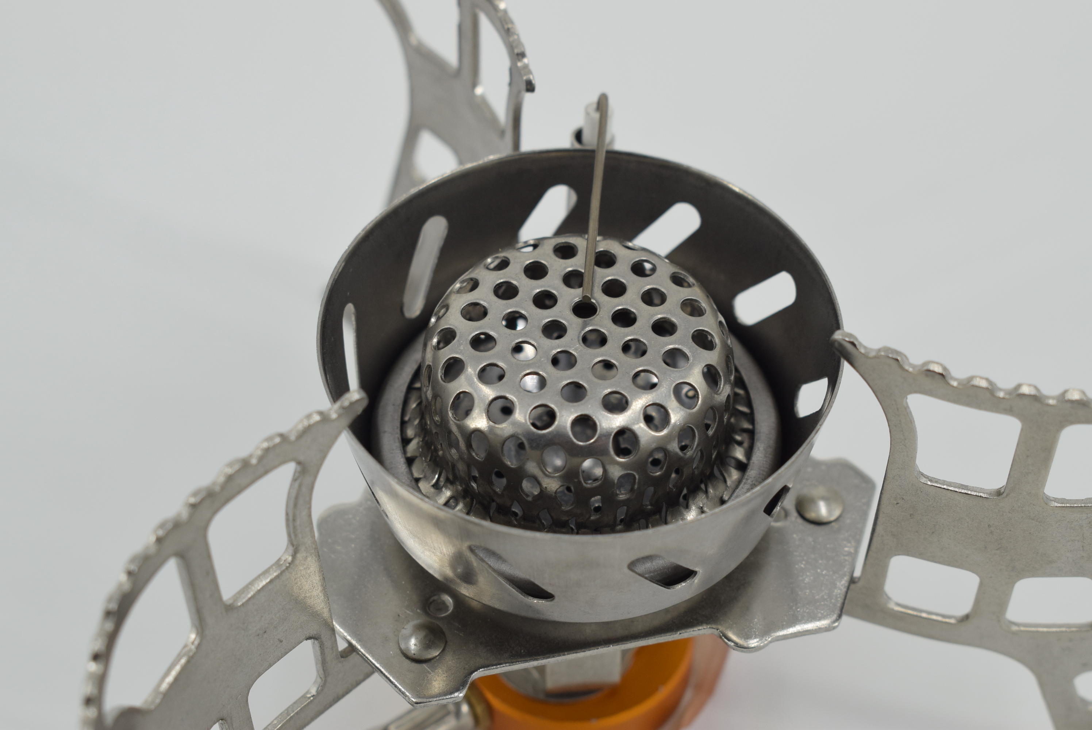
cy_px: 365
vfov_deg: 19.0
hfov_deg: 28.1
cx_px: 546
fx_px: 2186
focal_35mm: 72
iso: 400
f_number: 8
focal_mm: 48
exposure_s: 1/200
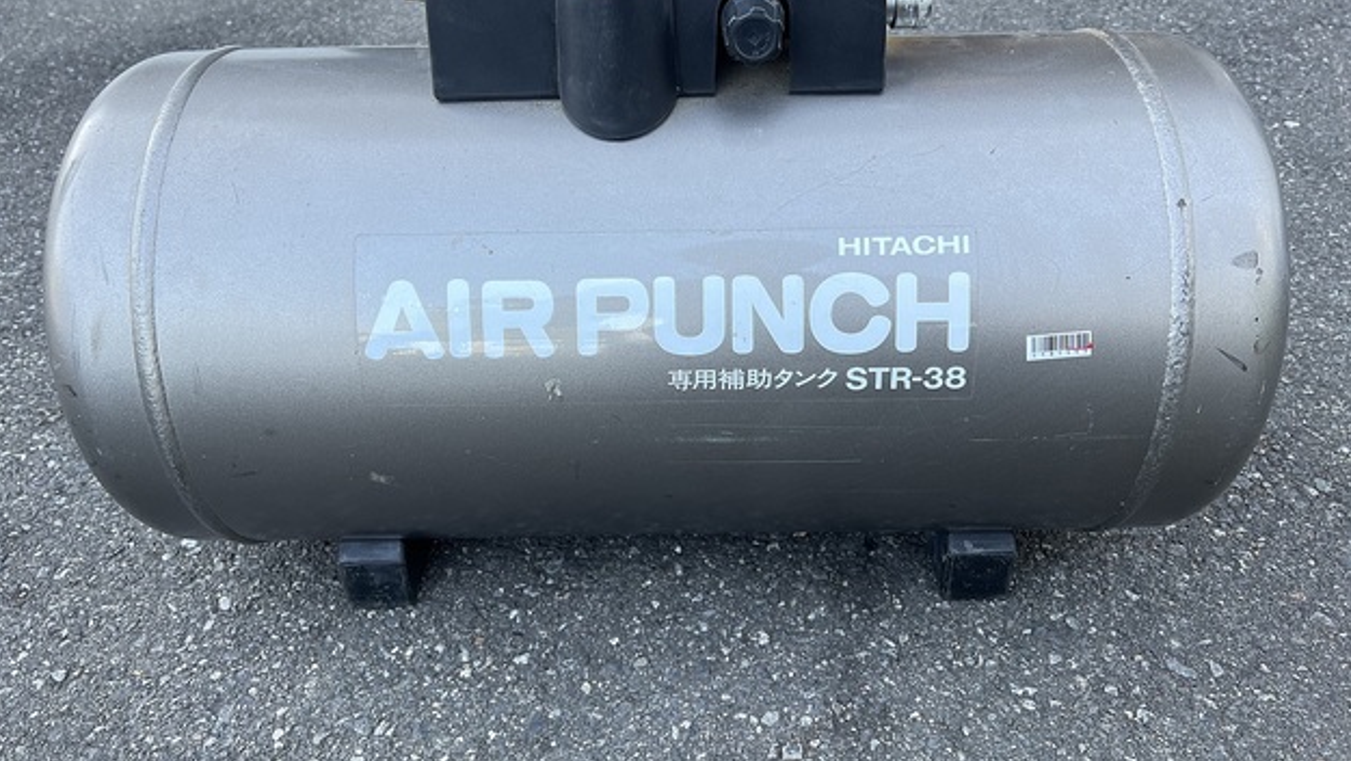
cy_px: 324
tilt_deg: -30.2
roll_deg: -0.9
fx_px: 1039
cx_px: 672
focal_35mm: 29
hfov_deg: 66.0
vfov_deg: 40.1
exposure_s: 1/142
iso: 50
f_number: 1.5
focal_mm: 5.7
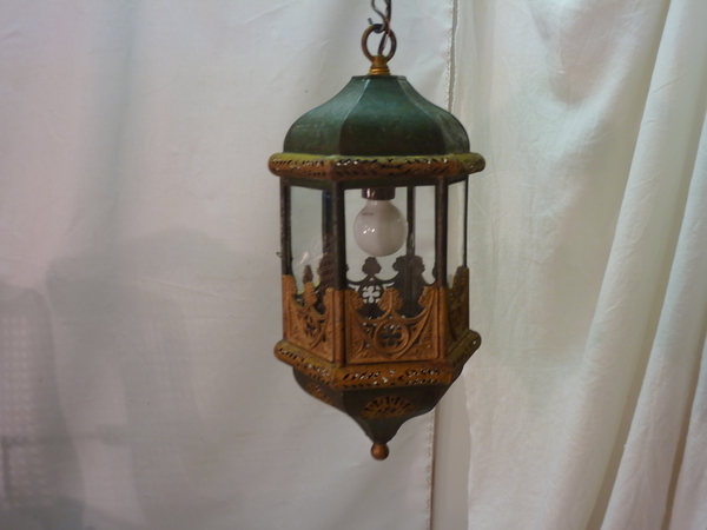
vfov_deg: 46.8
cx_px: 354
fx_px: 613
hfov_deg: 60.0
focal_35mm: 30
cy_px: 265
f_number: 3.4
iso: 80
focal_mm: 5
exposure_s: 1/8
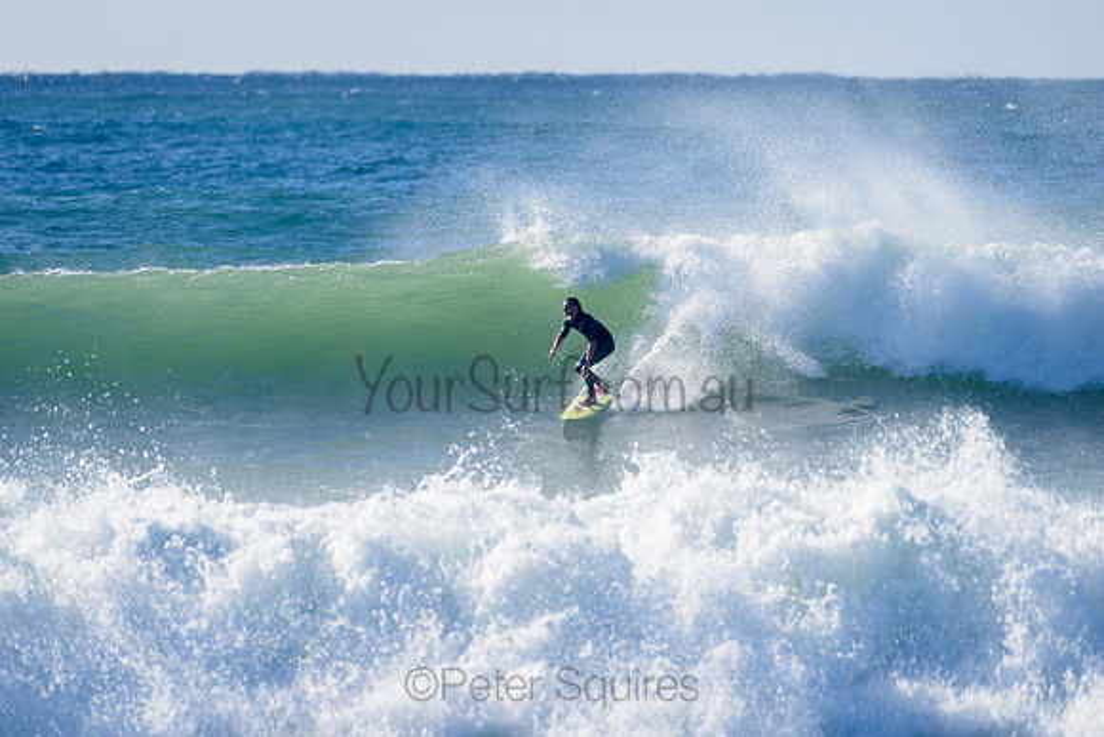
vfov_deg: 2.7
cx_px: 559
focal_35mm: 511
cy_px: 369
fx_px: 15659
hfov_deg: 4.0
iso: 125
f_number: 5.6
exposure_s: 1/1000
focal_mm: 500
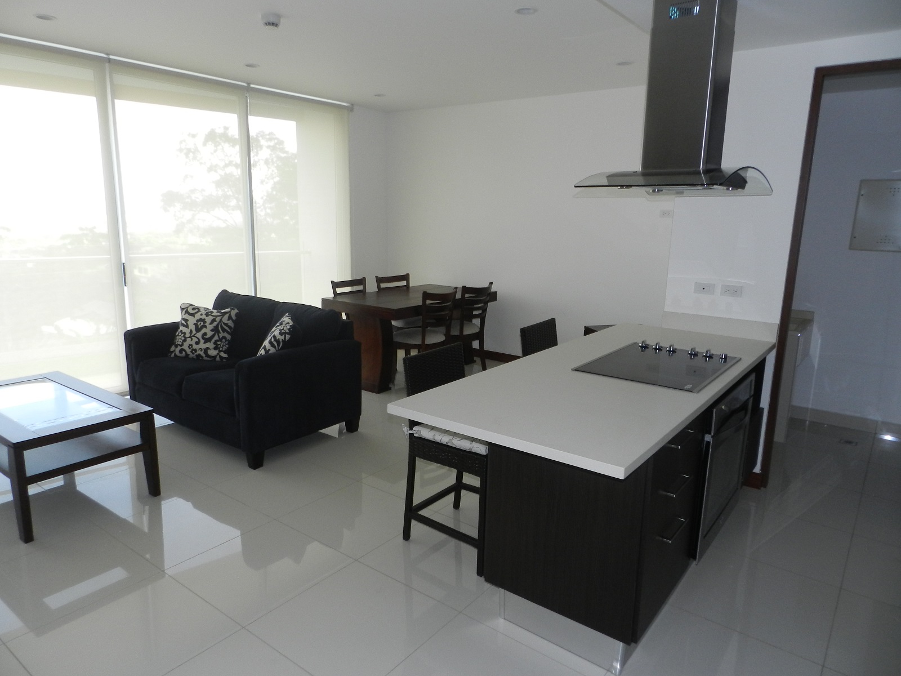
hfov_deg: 73.9
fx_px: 599
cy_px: 338
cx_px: 450
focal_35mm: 23
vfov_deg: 58.9
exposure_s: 1/30
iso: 200
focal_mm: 4
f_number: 3.4
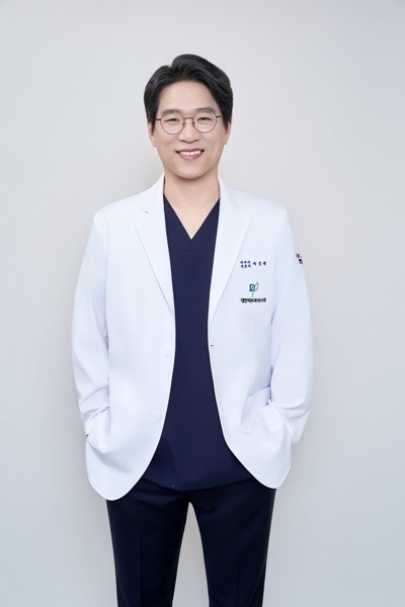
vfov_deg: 36.2
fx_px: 928
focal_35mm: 55
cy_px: 304
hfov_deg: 24.6
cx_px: 202
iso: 1250
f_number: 13
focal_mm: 55
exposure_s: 1/125
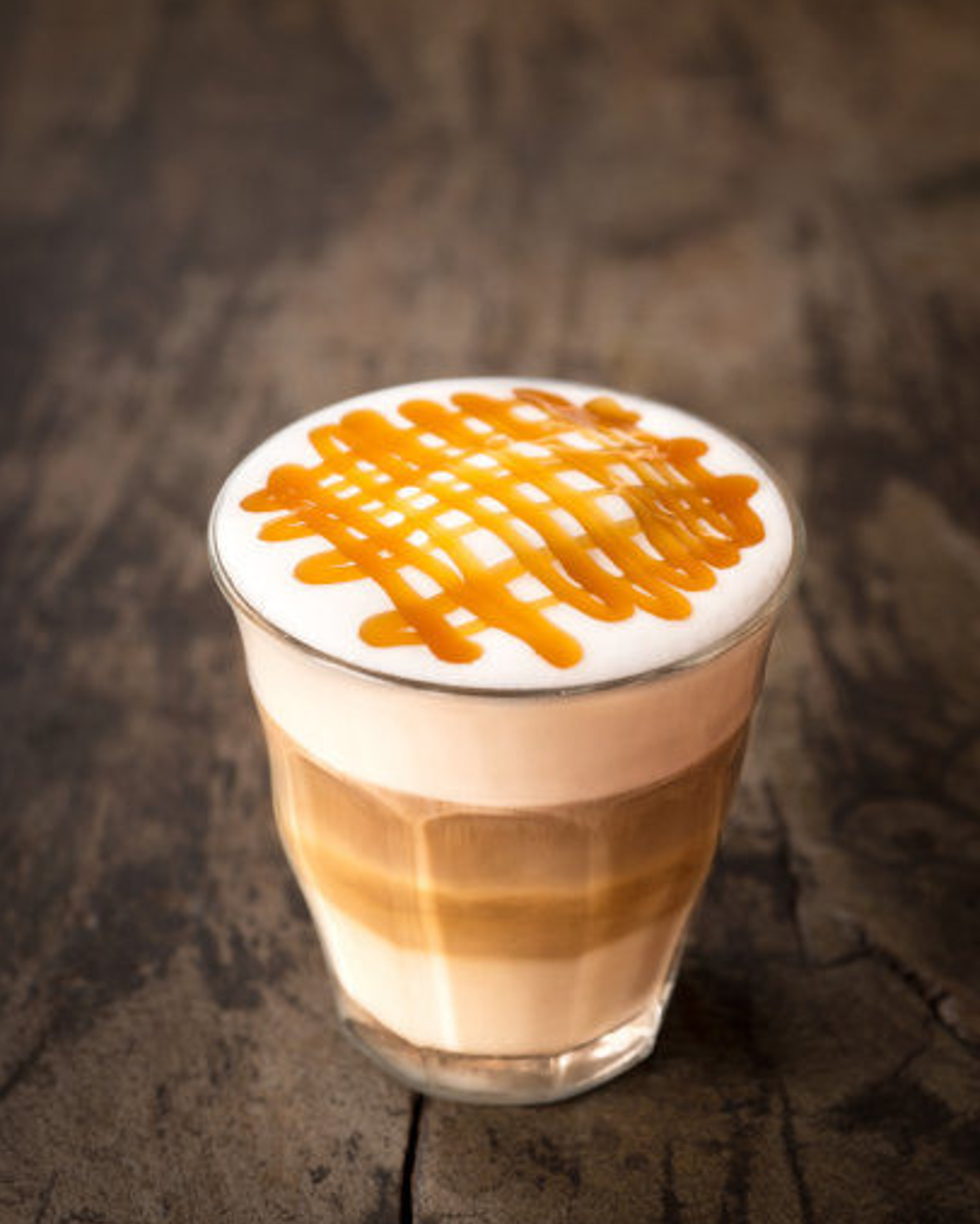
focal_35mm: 68
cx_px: 489
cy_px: 560
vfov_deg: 27.9
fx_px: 2464
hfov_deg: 22.5
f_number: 8
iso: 200
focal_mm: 60
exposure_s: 1/100
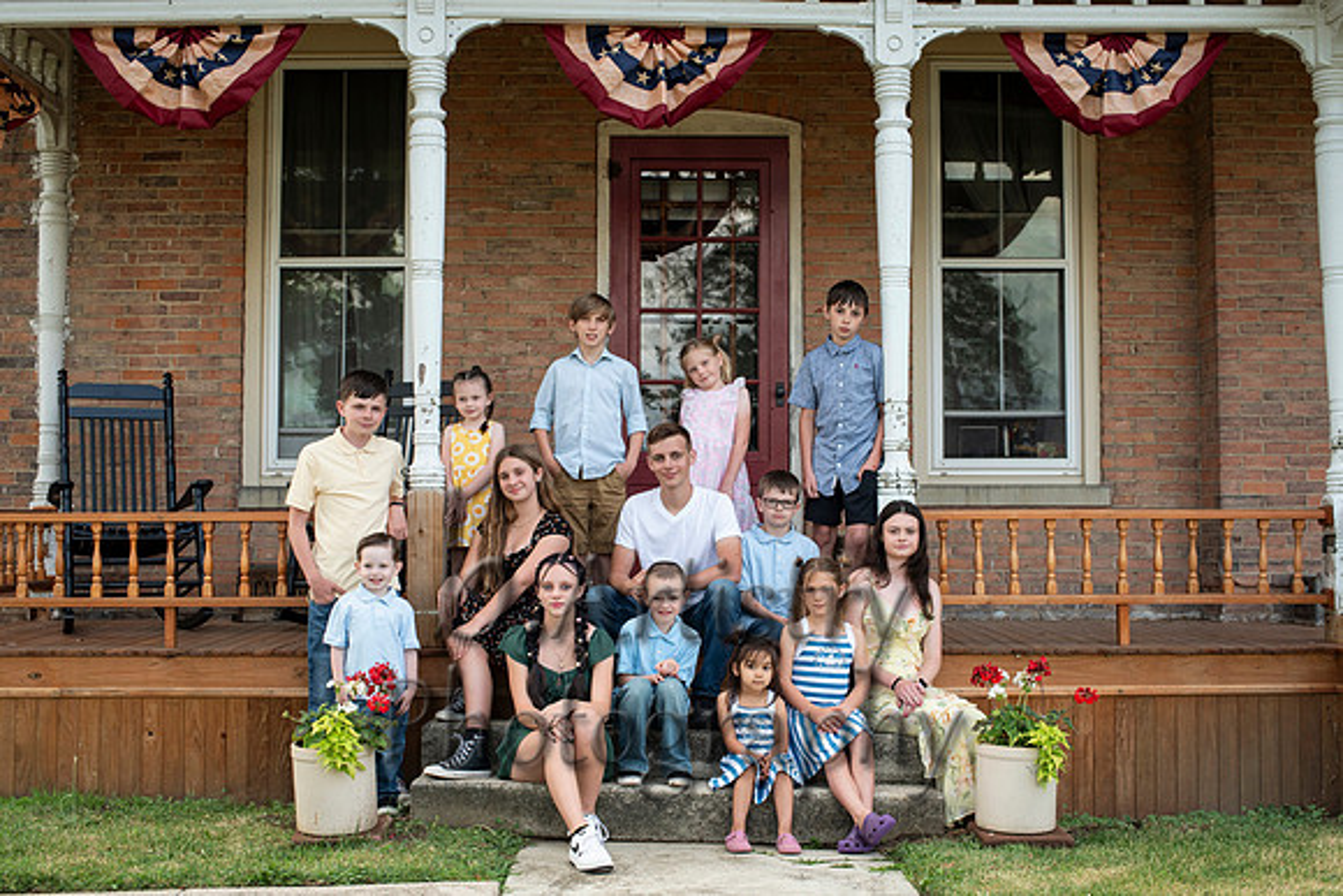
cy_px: 448
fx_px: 1679
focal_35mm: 45
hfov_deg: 43.6
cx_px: 672
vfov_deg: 29.9
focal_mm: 45
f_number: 6.3
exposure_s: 1/125
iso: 320
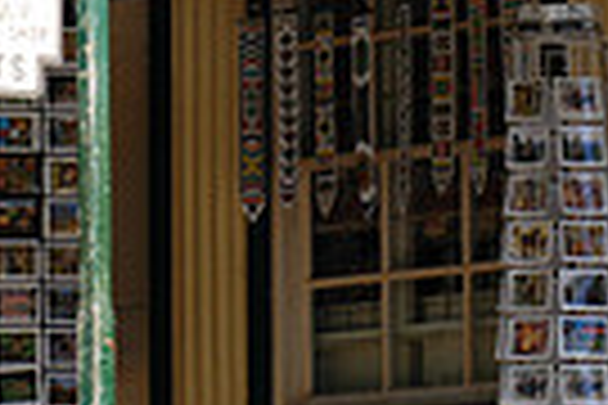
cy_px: -76
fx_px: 8731
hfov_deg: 4.0
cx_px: 360
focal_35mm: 517
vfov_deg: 2.7
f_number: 7.1
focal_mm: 80
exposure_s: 1/250
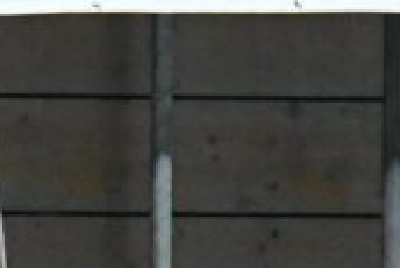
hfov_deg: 2.8
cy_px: -5
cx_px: -828
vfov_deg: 1.9
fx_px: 8140
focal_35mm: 732
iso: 11400
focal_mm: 70
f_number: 4
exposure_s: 1/500
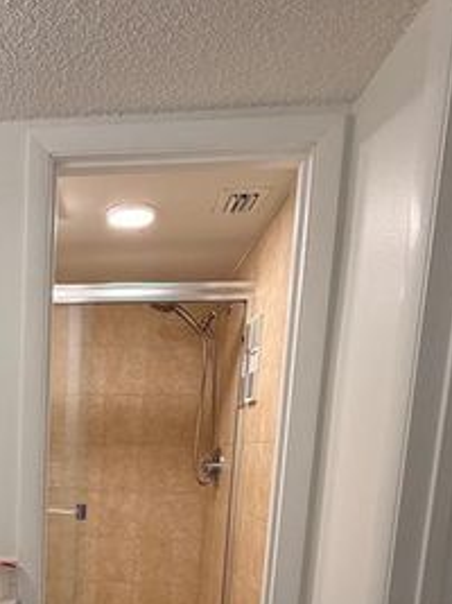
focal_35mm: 35
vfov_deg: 46.9
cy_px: 553
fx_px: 610
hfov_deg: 37.2
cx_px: 20
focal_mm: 2.22
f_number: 2.2
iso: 125
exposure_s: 1/118
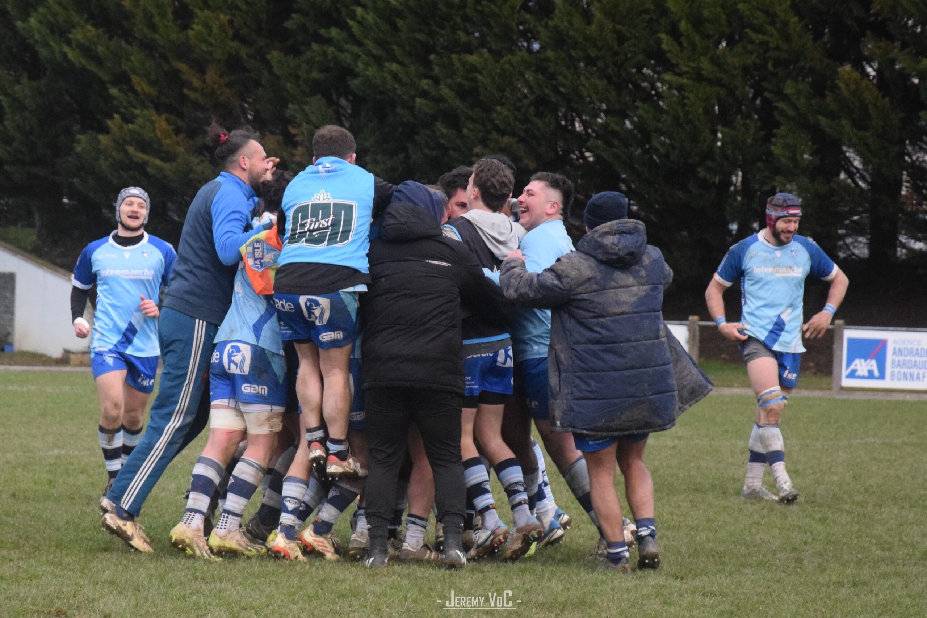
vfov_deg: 8.7
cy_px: 309
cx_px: 464
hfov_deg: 13.0
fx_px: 4056
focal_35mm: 158
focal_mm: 105
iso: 3200
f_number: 5.6
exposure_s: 1/500
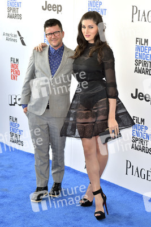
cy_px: 114
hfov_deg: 16.7
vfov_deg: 24.8
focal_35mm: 82
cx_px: 76
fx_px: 515
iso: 500
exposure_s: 1/320
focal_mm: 82
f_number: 6.3
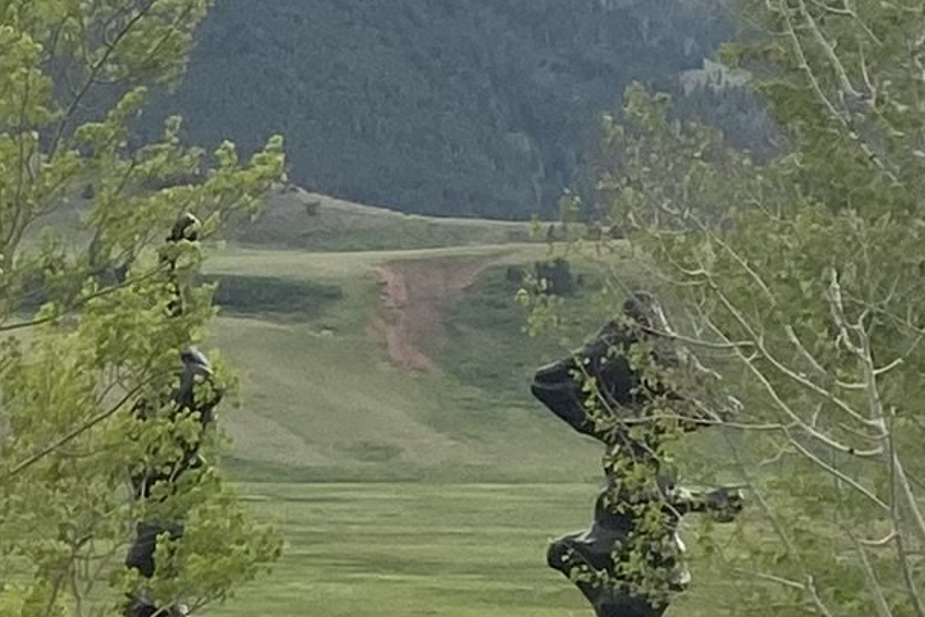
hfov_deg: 10.2
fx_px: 4625
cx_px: -1175
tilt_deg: -6.2
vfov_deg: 7.5
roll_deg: +0.2
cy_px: 910
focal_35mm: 180
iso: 32
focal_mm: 4.25
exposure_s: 1/385
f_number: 1.8
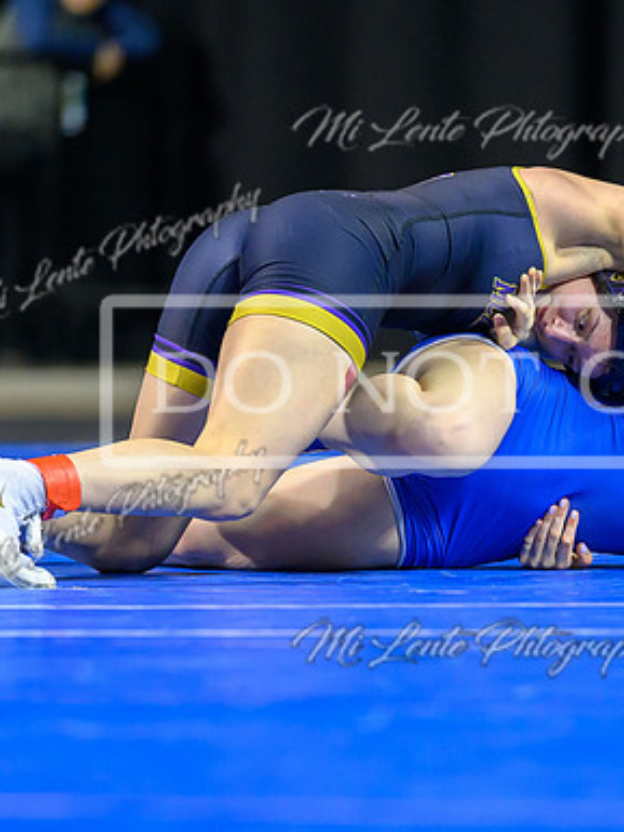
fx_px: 11771
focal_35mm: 490
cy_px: 530
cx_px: 420
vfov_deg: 4.0
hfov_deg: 3.0
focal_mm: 200
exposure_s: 1/800
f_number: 2.8
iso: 3200
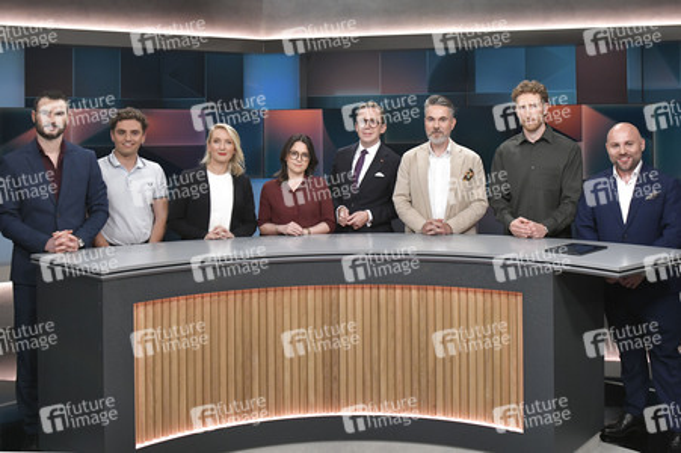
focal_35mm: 27
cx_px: 340
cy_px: 226
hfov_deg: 67.4
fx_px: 510
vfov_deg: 47.9
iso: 2500
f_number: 5.6
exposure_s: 1/200
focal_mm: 27
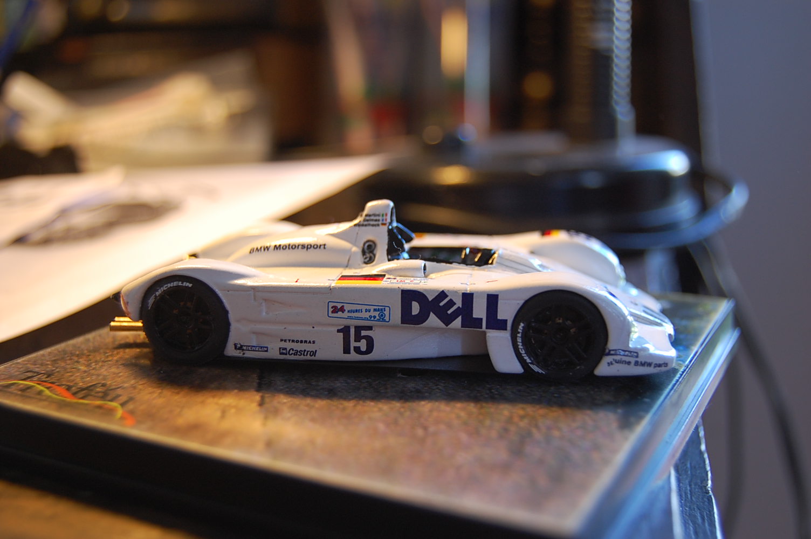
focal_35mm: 42
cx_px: 406
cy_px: 270
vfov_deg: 31.8
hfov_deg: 46.4
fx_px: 945
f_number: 4.2
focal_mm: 28
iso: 400
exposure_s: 1/40
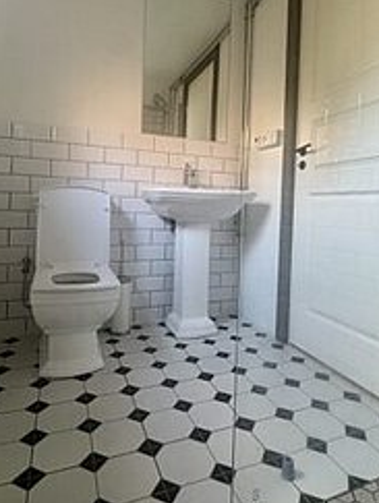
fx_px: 335
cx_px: 201
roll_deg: -2.3
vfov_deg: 73.3
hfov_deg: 59.0
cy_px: 209
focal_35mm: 23
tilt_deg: -0.1
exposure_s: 1/50
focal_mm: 2.22
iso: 250
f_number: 2.2
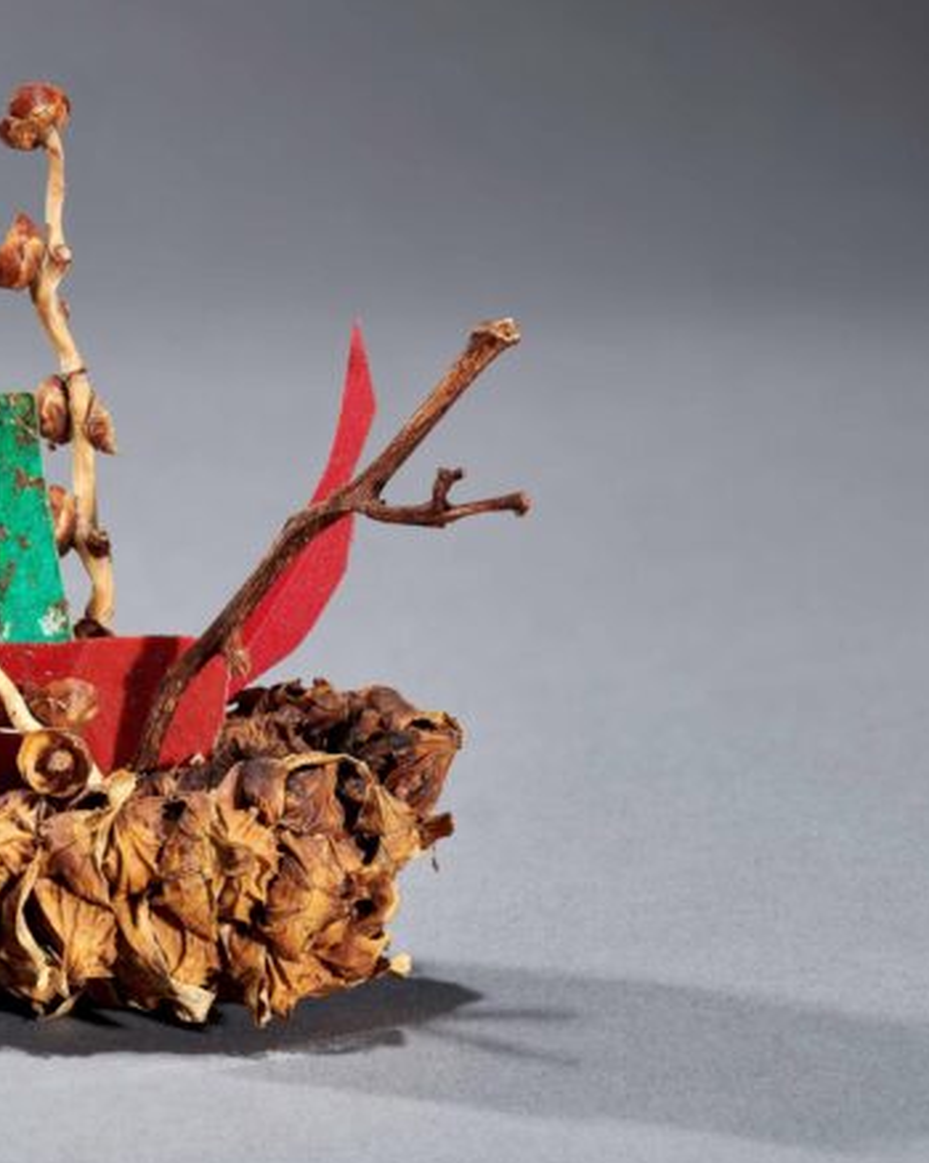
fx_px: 4815
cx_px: -53
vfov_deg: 13.8
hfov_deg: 10.9
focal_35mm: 140
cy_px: 499
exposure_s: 1/125
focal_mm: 85
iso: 50
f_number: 13
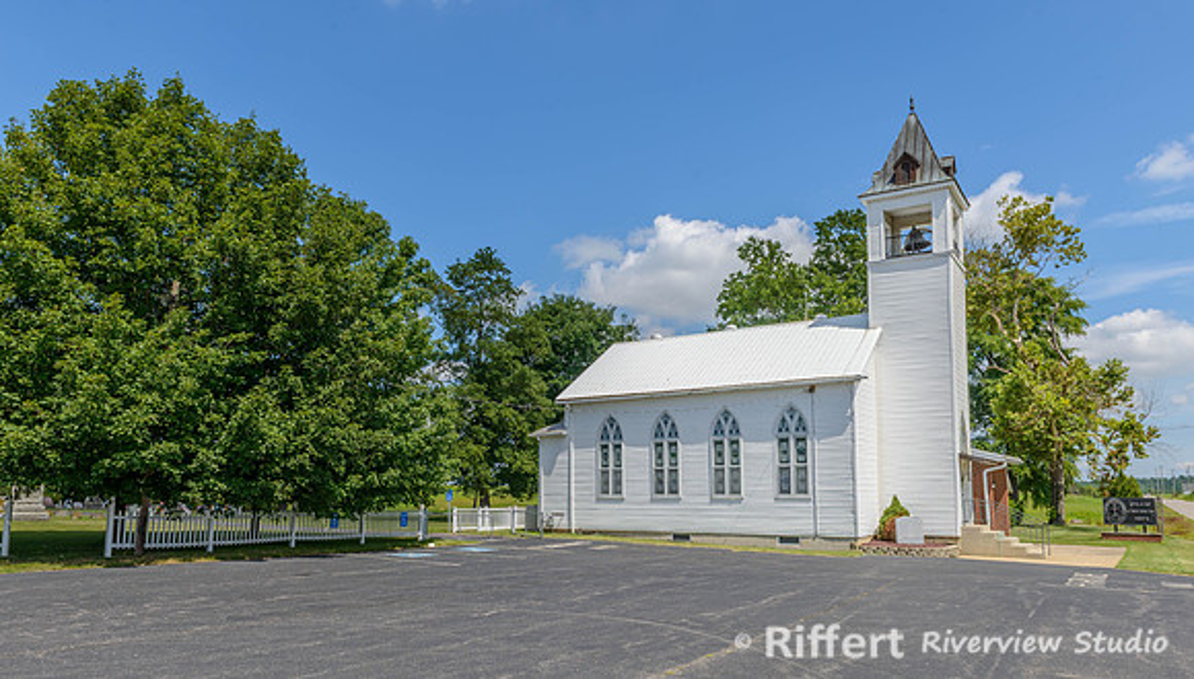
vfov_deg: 45.8
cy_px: 394
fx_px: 801
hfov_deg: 73.4
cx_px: 596
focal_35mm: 25
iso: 100
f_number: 10
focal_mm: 24
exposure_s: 1/250
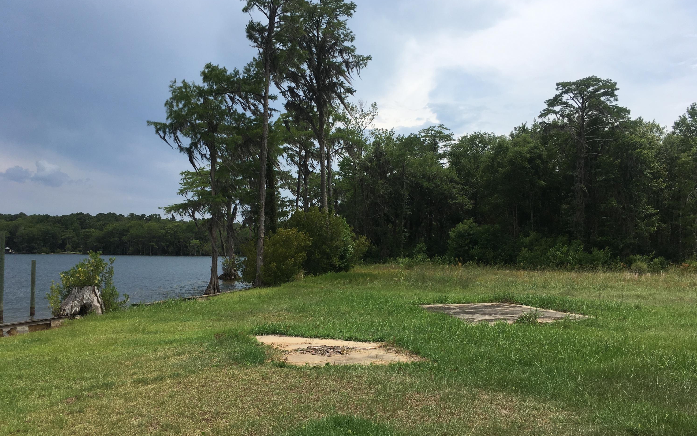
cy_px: 235
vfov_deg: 40.6
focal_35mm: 31
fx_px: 589
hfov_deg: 61.2
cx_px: 347
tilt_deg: +2.7
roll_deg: -3.2
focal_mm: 4.15
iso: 25
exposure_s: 1/2024
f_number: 2.2
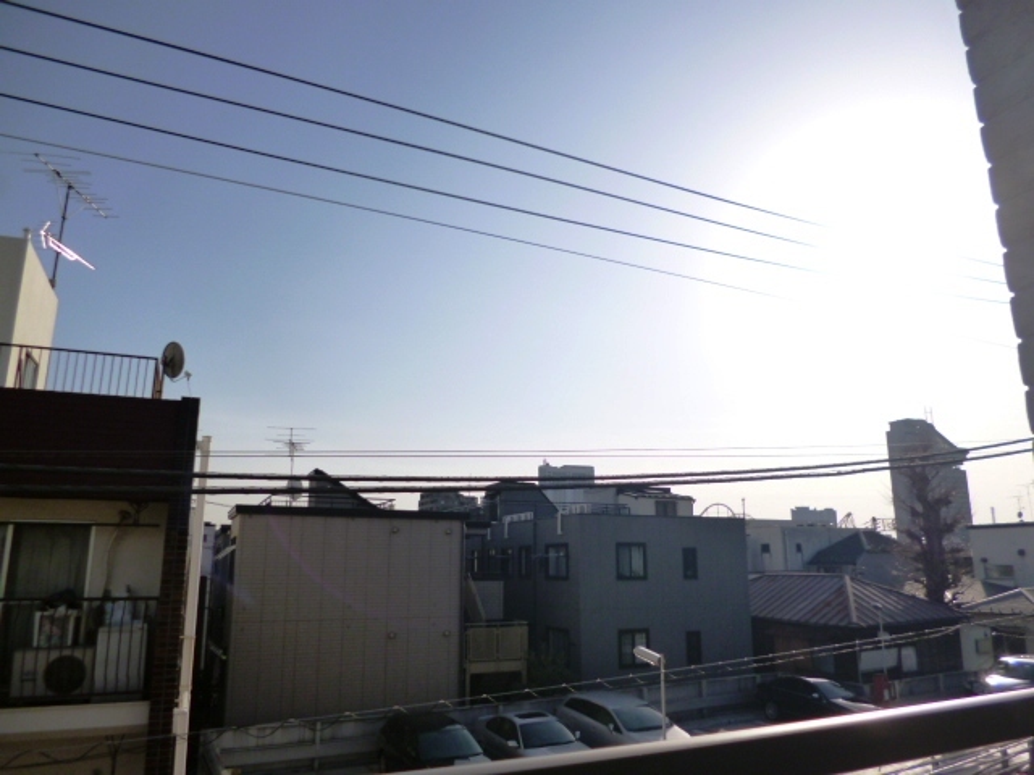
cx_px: 517
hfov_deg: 71.6
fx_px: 717
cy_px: 388
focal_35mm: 24
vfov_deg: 56.8
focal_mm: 4.3
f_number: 9
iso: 160
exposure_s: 1/250
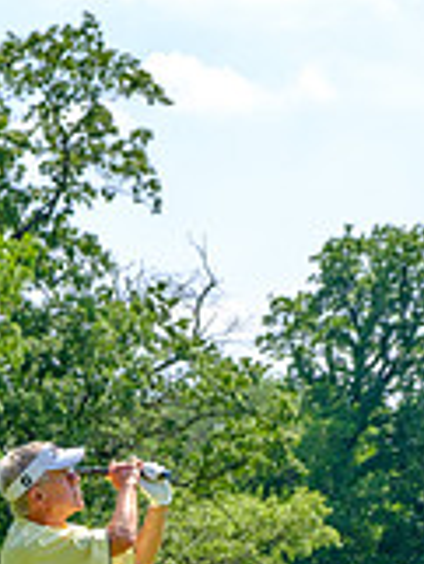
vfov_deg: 11.2
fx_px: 2805
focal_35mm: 172
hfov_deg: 8.6
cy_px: 725
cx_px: 77
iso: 200
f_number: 6.4
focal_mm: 42.5
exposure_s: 1/320
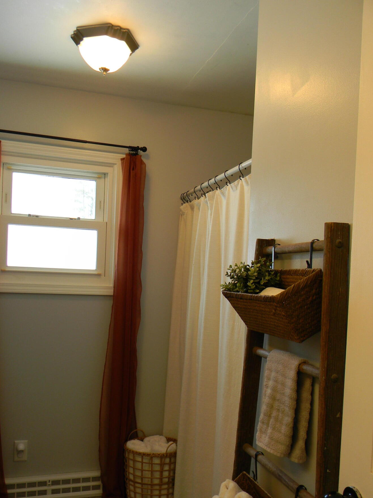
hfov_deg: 44.1
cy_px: 280
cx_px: 172
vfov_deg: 56.6
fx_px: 460
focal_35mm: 32
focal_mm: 5
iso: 95
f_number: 3.5
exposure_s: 1/30
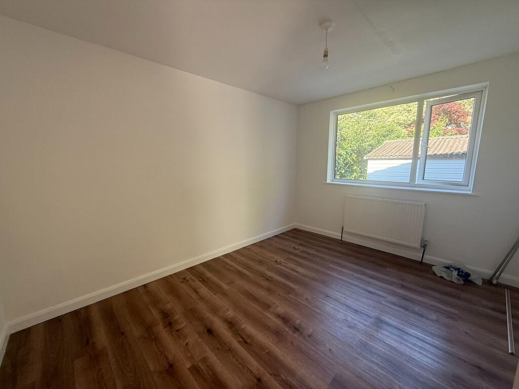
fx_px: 210
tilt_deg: -9.2
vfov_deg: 85.7
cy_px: 194
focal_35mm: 14
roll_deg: +0.0
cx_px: 260
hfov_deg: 102.1
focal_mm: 2.22
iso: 100
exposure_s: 1/99
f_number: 2.2
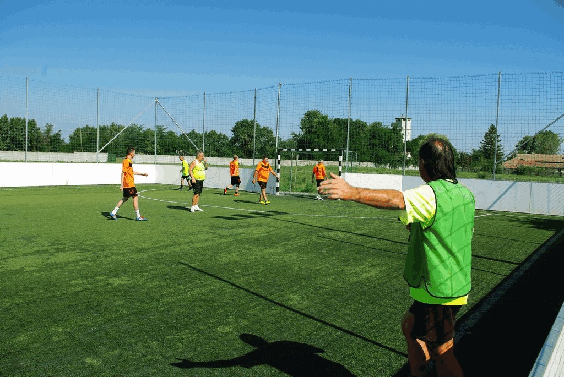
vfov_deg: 42.4
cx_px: 282
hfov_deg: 60.2
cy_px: 188
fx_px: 486
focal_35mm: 31
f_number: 9.5
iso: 100
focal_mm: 21.25
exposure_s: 1/180
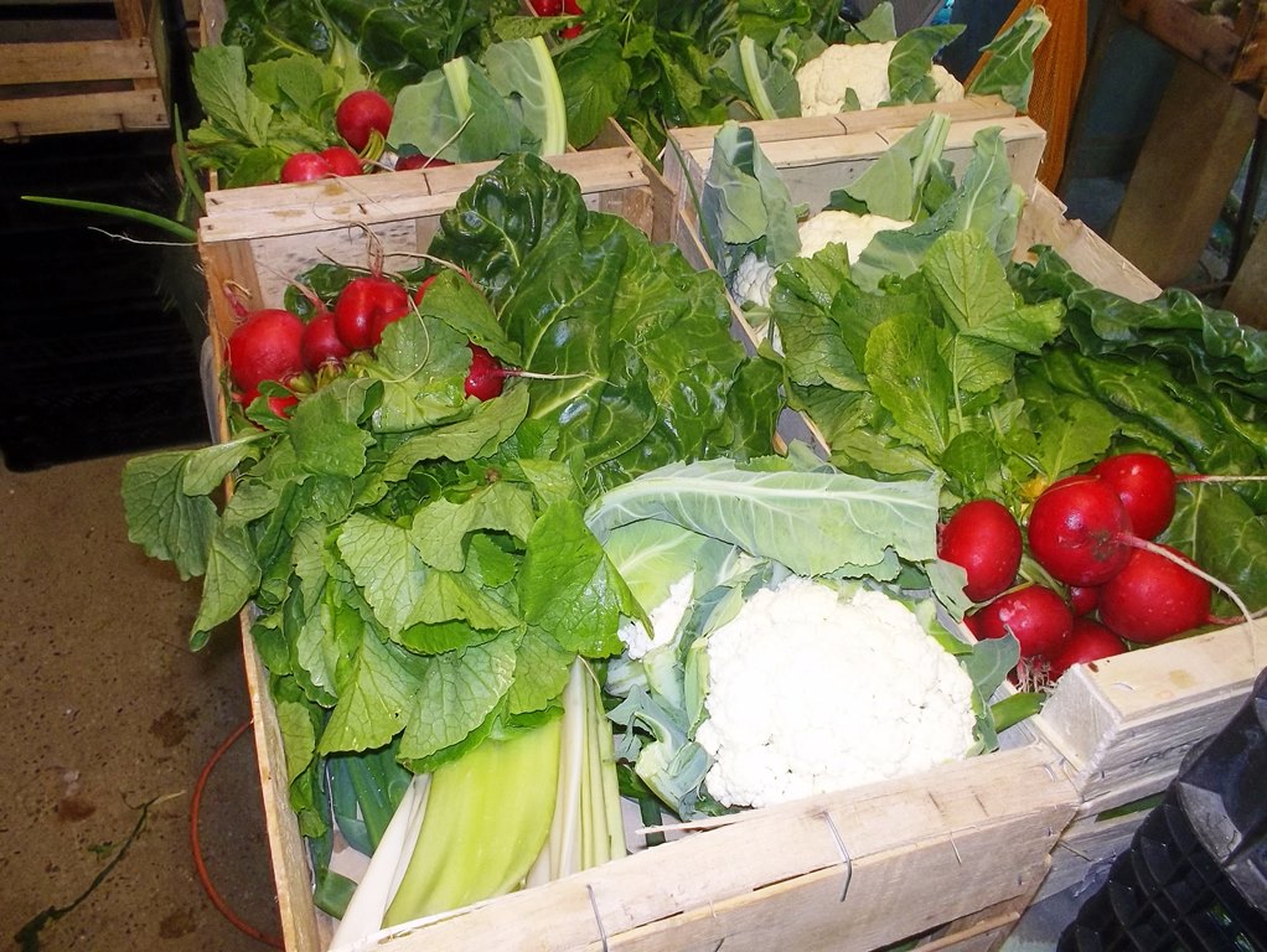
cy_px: 476
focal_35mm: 29
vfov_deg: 48.3
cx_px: 634
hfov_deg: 61.6
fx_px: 1062
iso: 160
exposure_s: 1/30
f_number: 3.3
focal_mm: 4.1
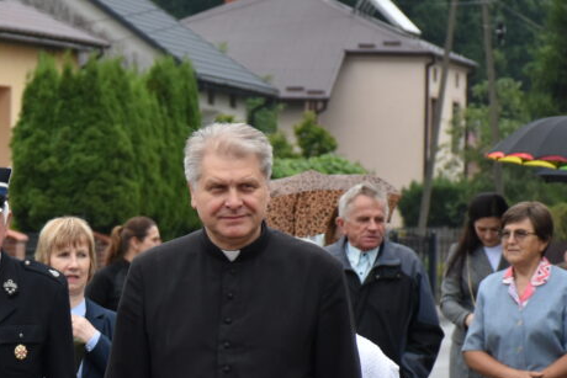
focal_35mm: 313
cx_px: -153
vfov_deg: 4.4
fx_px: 4931
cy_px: 384
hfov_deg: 6.5
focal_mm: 80
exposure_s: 1/160
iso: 400
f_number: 7.1
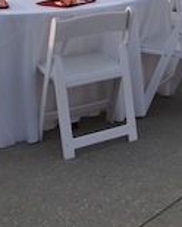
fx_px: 660
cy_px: -59
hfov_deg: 13.1
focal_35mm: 98
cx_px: 389
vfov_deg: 18.4
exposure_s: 1/200
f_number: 10
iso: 400
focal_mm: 18
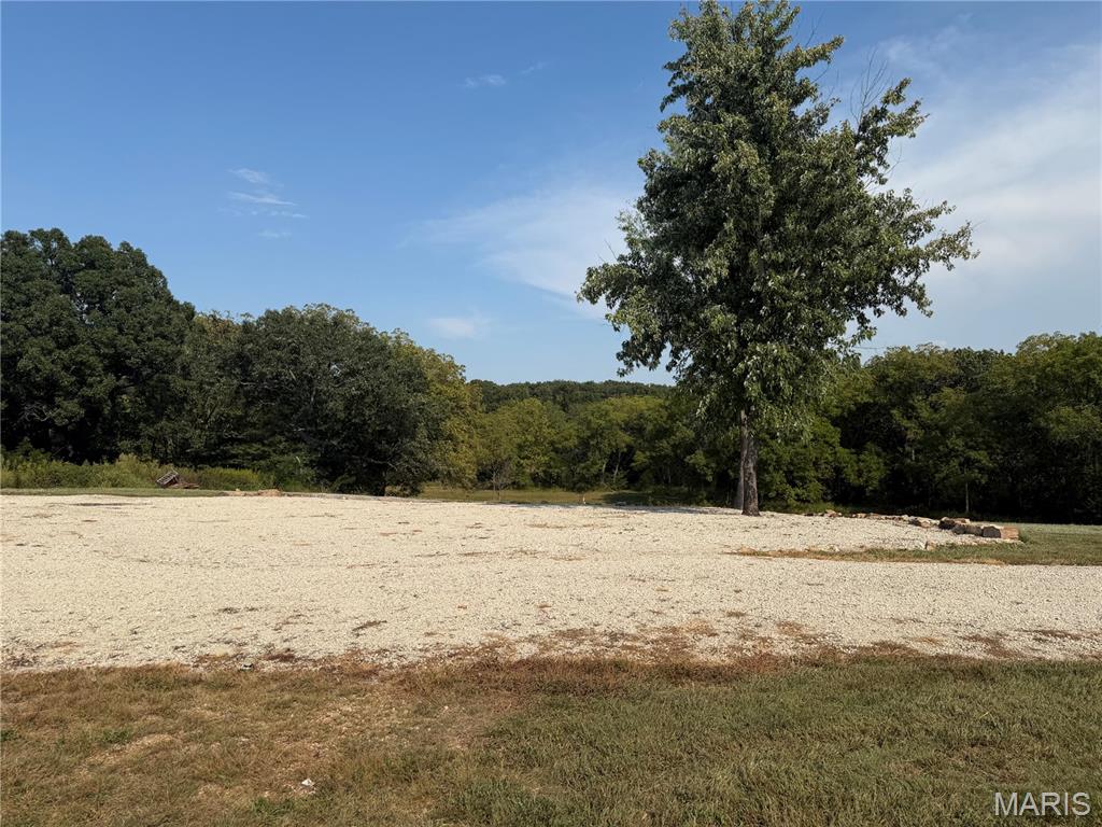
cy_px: 414
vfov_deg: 56.8
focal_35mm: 24
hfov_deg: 71.6
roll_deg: -1.2
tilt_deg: +2.5
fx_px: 764
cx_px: 551
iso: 80
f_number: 1.78
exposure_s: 1/6173
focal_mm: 6.76
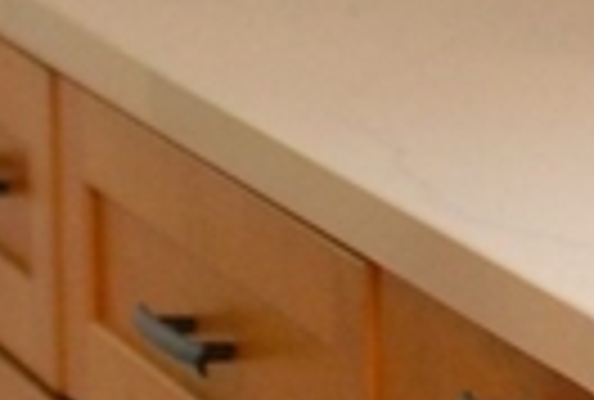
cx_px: 1134
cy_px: -198
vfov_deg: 3.4
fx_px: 6736
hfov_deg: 5.0
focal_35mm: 407
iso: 800
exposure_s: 1/400
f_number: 2.5
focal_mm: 35
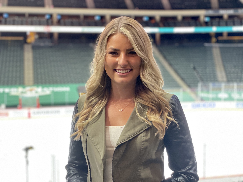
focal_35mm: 52
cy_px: 91
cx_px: 122
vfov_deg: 28.0
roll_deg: +0.4
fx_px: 365
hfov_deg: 36.8
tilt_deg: -5.4
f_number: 2
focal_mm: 6
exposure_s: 1/40
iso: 250
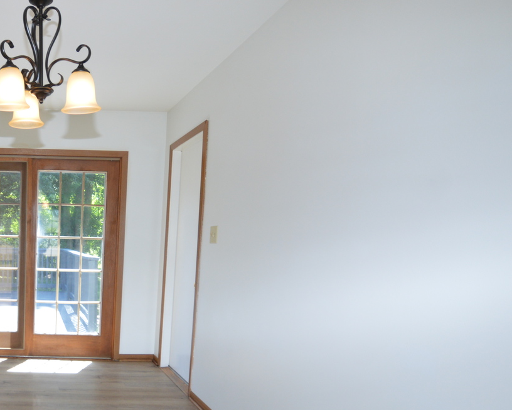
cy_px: 294
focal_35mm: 28
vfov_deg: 50.0
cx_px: 36
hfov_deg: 53.1
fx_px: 424
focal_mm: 10
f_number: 5.6
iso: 400
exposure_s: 1/125
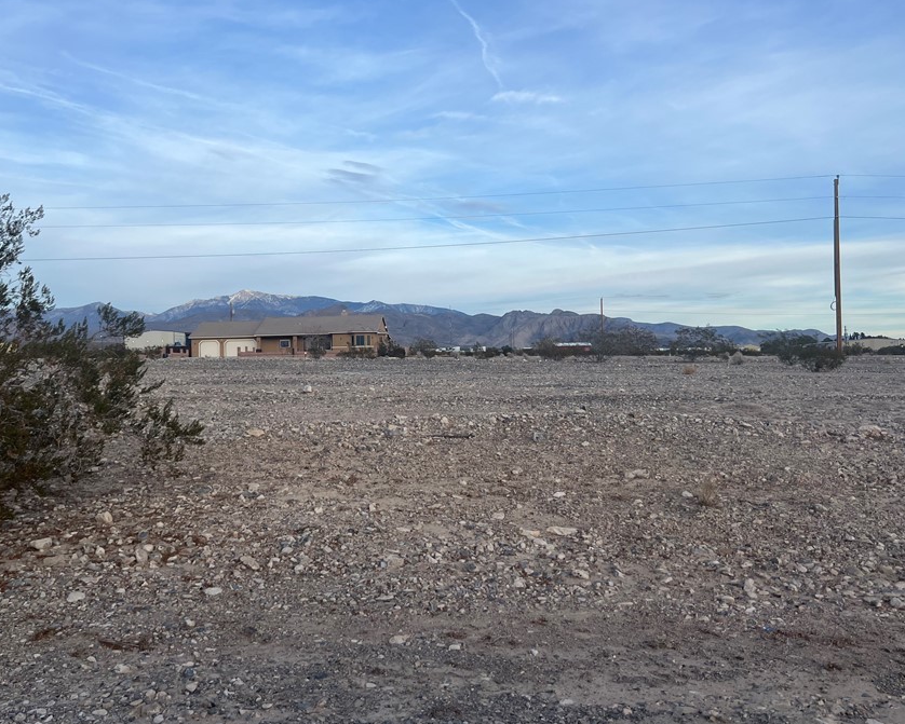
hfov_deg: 56.9
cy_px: 352
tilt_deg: +1.4
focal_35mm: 31
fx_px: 831
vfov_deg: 47.1
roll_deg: +0.9
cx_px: 389
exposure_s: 1/1344
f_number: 1.5
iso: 50
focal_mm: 5.7
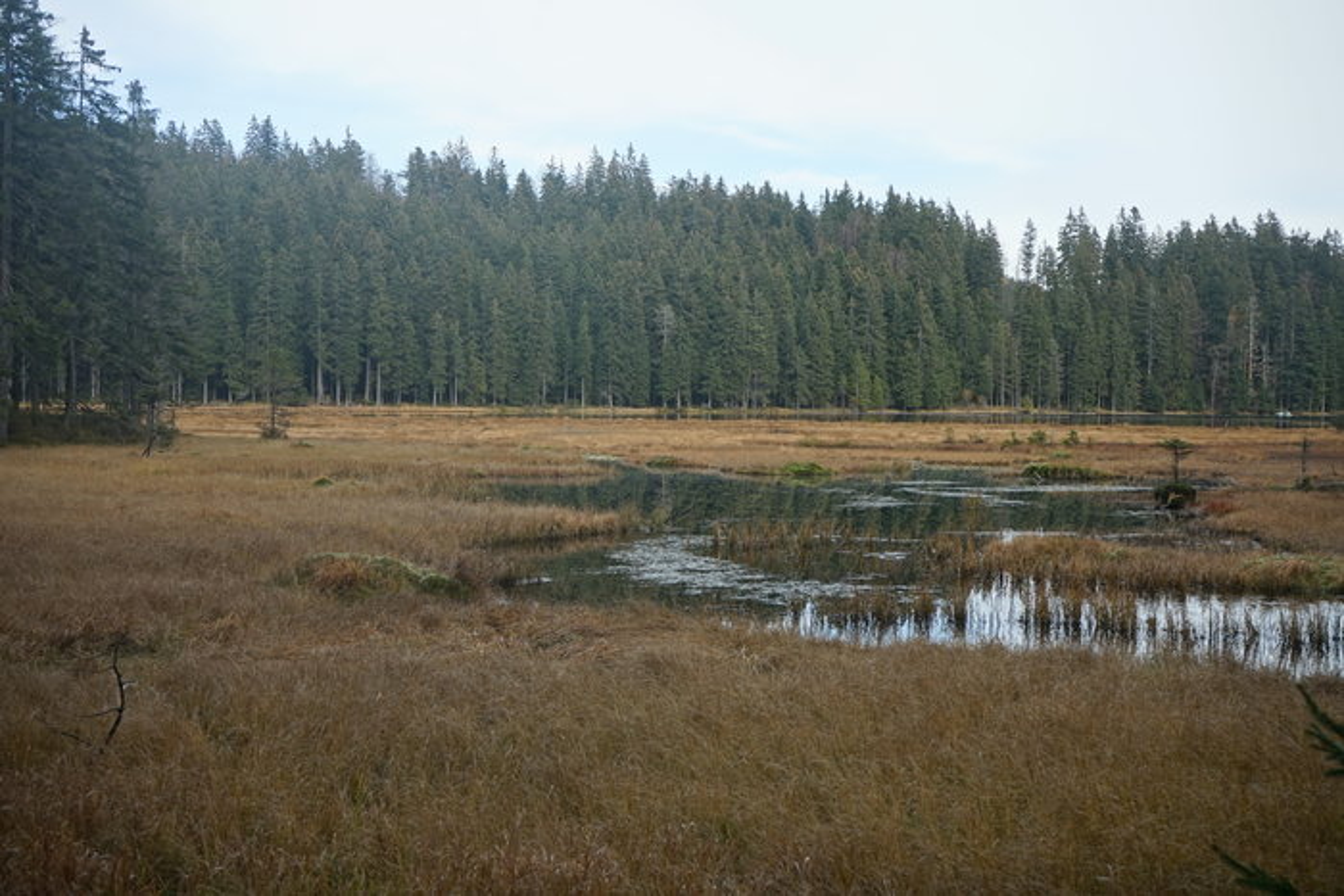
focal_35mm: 49
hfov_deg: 40.3
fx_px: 1830
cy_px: 448
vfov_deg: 27.5
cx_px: 672
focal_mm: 49
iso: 100
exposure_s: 1/100
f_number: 6.3
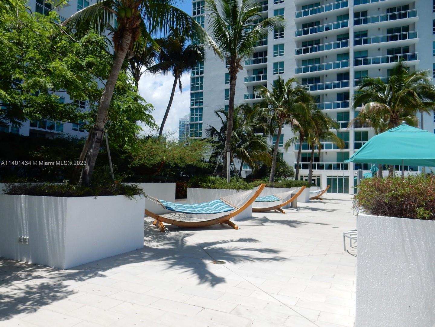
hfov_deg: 69.4
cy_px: 164
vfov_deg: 54.9
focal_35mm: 25
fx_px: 314
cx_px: 218
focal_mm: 4.5
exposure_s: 1/1600
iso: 125
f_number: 3.7
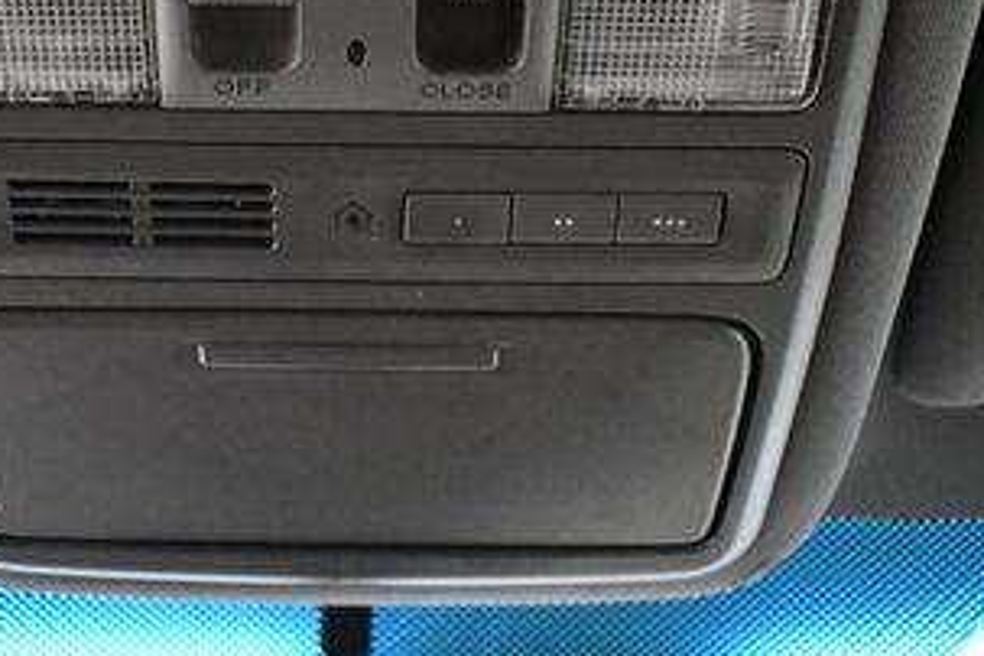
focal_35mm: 57
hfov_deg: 34.8
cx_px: 344
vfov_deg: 23.5
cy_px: 153
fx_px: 1558
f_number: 3.5
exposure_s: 1/60
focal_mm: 18
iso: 8000
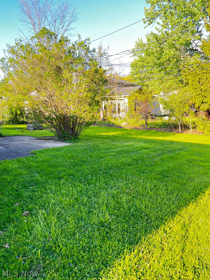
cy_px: 140
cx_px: 105
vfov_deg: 67.3
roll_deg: +0.3
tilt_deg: -6.0
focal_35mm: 26
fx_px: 210
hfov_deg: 53.1
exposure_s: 1/144
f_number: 1.6
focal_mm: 5.1
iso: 64
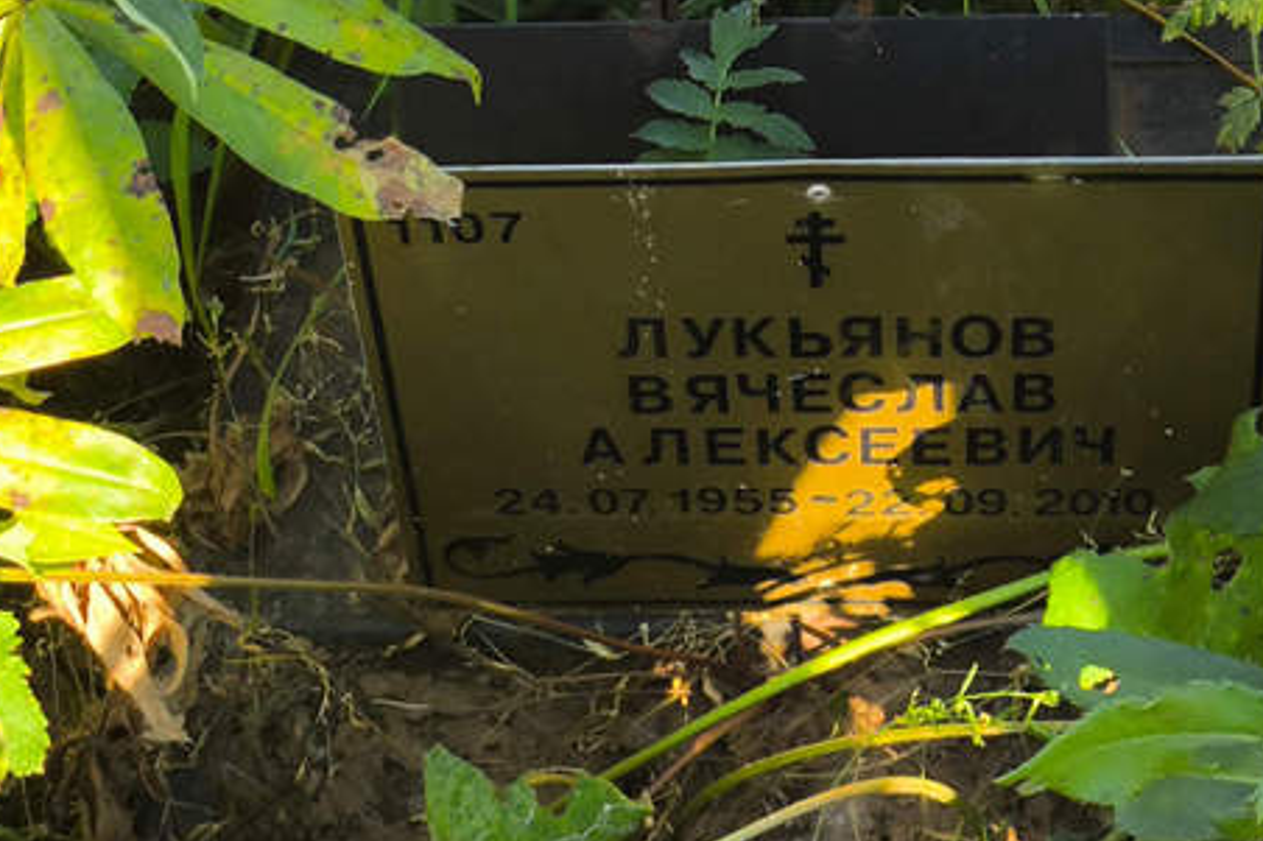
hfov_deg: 22.1
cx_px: 784
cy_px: 75
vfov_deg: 14.7
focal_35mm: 92
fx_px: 3226
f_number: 1.7
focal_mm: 4.71
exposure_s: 1/211
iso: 50
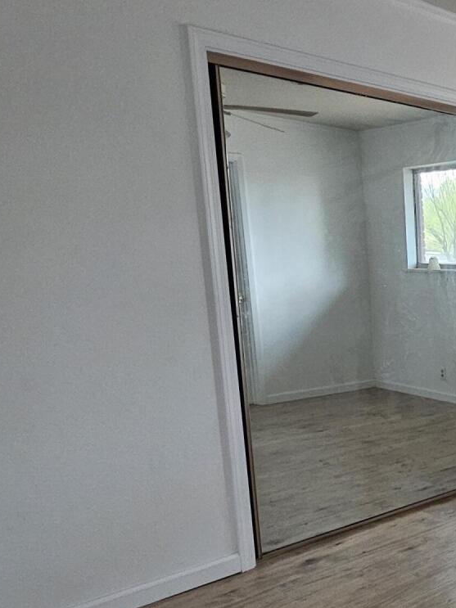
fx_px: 615
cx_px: 589
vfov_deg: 51.8
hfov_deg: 31.5
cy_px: 399
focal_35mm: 35
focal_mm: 2.2
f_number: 2.2
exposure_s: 1/40
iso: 320
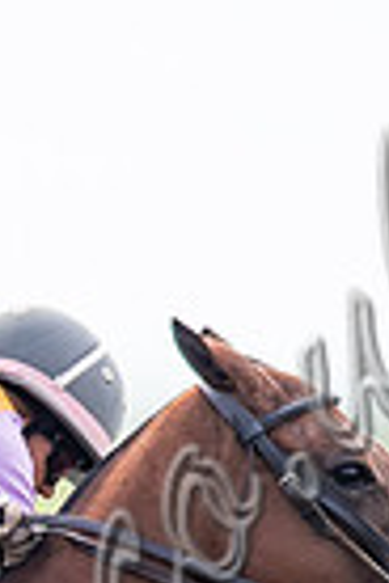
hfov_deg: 0.4
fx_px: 62251
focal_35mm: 3841
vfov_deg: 0.5
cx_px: -218
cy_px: 1049
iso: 400
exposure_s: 1/1250
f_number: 4
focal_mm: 500
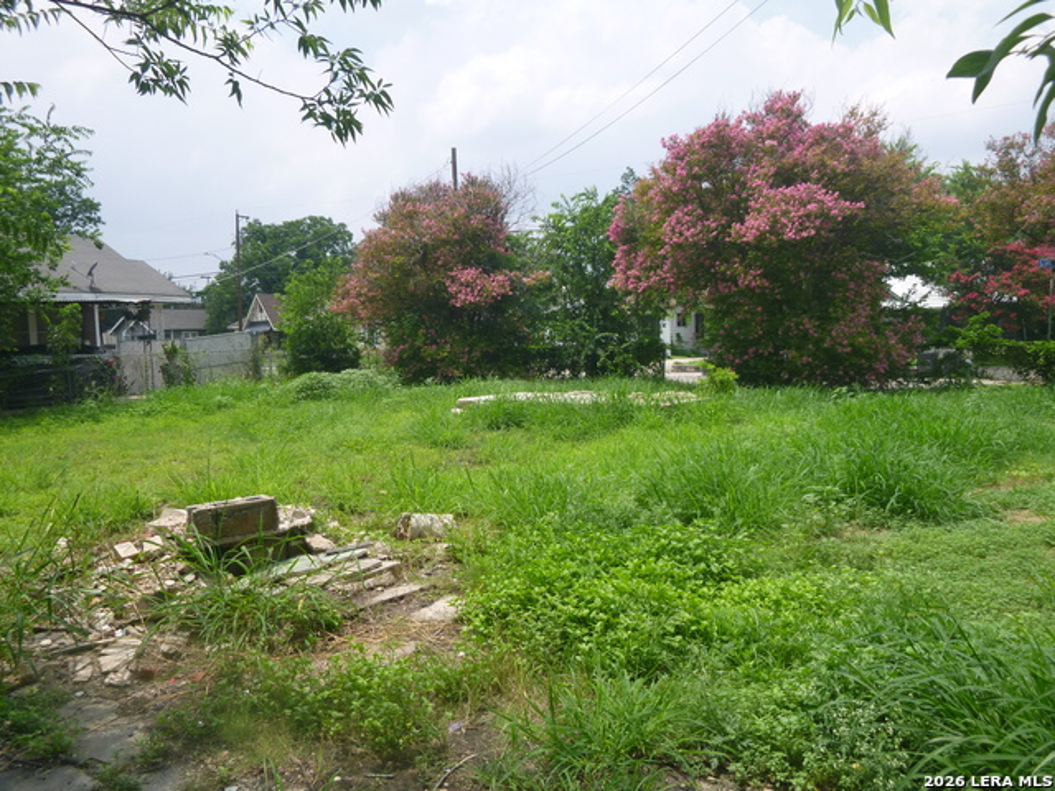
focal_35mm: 25
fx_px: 762
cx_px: 528
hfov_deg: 69.4
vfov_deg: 54.9
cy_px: 396
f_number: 3.9
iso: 100
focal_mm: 4.5
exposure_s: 1/400
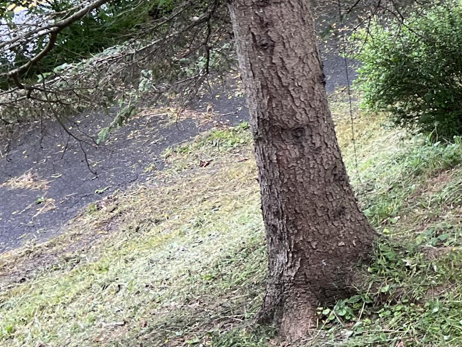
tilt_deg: -17.3
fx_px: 1081
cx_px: 679
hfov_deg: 20.8
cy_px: -80
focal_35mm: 81
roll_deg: +1.1
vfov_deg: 17.3
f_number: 1.5
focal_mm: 5.7
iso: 125
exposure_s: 1/117
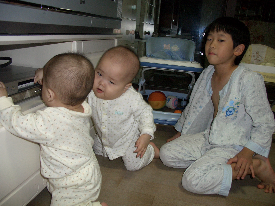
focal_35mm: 33
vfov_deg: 42.9
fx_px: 262
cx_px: 138
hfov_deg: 55.4
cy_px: 103
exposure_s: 1/60
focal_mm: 7.1
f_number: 2.8
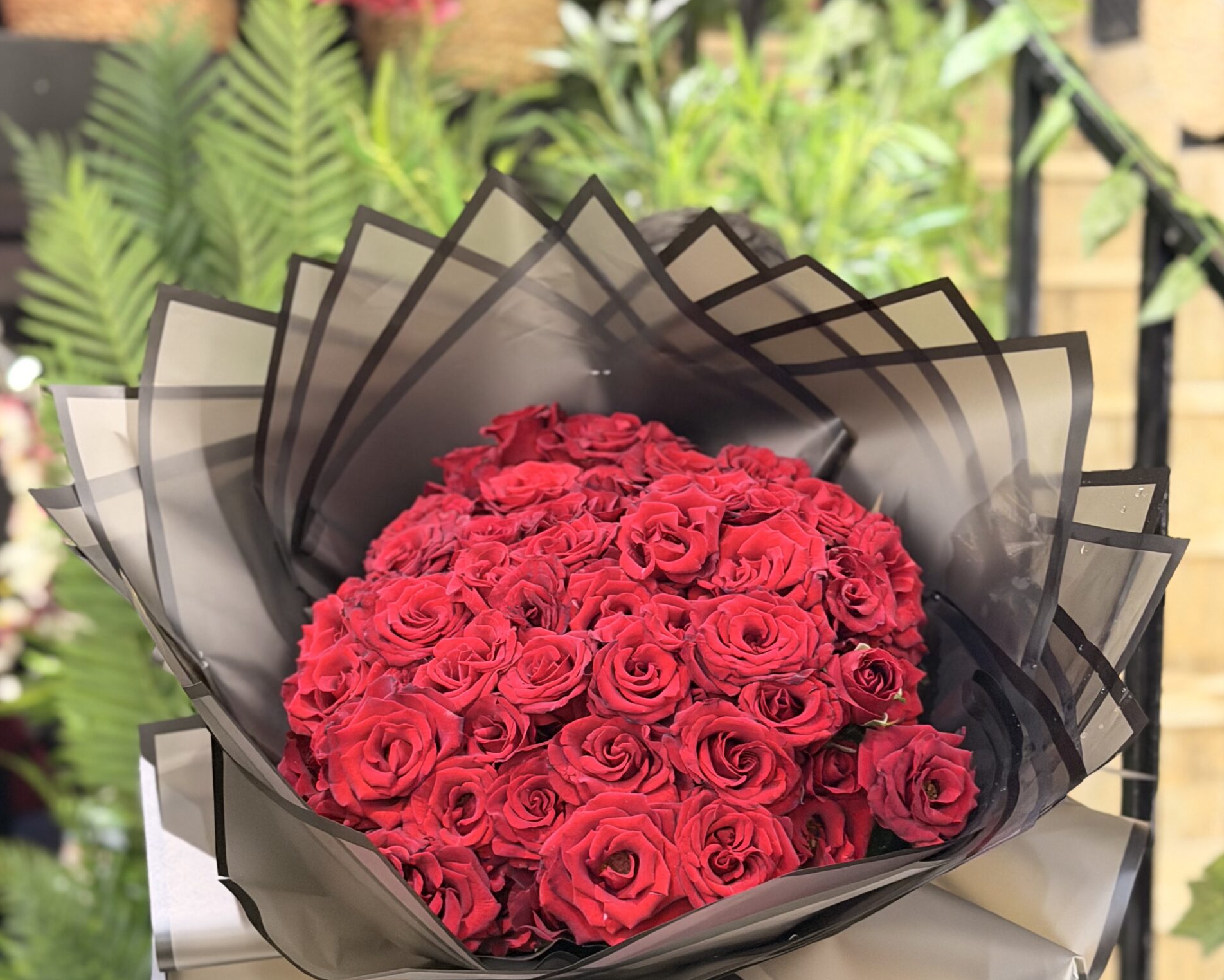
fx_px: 2282
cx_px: 611
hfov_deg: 30.0
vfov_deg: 24.0
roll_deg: -0.1
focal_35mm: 63
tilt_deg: -9.1
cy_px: 697
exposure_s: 1/33
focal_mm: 6.76
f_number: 1.78
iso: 200
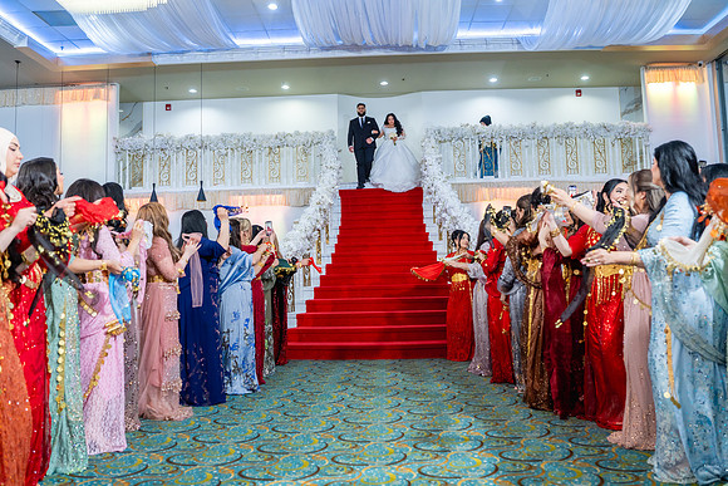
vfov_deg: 46.4
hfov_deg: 65.5
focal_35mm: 28
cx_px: 364
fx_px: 566
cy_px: 243
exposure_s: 1/160
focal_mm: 28
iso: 800
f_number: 2.8
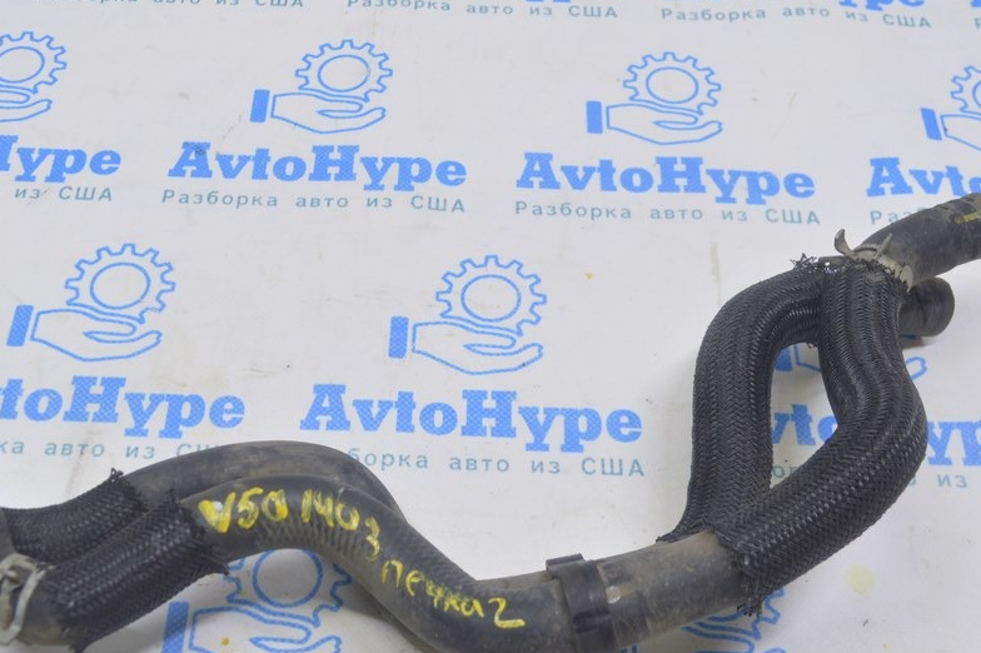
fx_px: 1280
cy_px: 370
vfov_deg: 28.6
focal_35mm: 47
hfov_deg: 41.8
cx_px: 422
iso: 400
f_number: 5.6
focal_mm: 24
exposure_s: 1/20
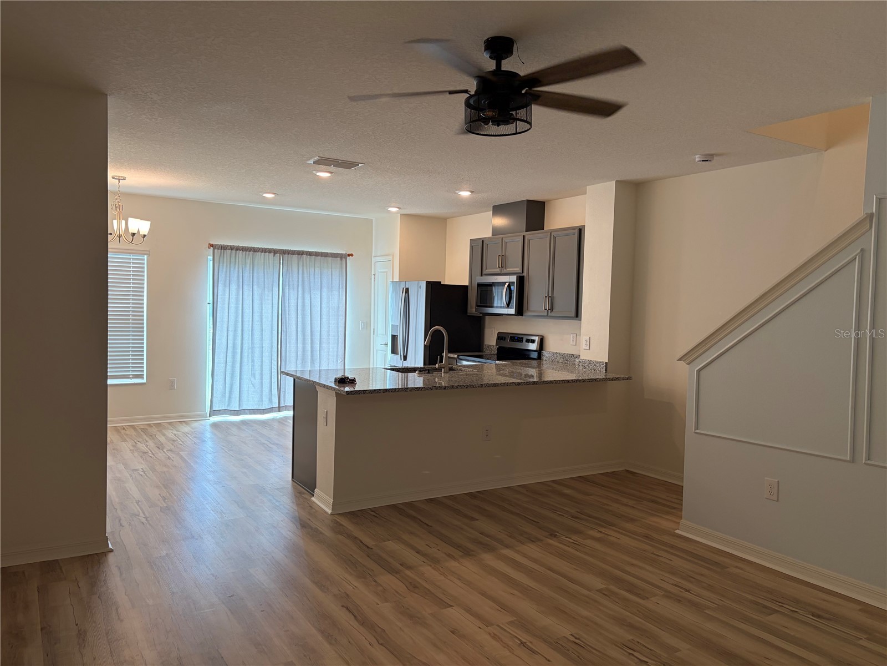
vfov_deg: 53.1
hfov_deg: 67.3
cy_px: 333
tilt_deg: -2.6
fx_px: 666
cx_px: 444
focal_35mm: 26
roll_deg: -1.2
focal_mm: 5.96
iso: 100
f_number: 1.6
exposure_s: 1/120
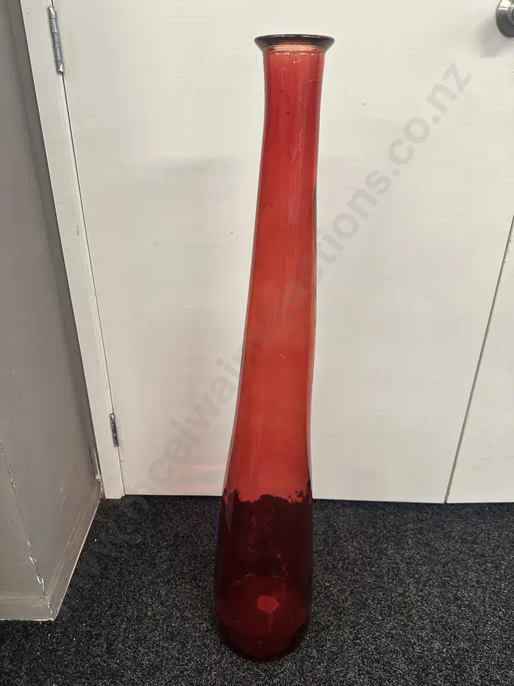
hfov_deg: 56.8
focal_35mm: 24
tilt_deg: -26.7
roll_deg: -1.0
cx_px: 257
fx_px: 475
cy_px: 343
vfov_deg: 71.6
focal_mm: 6.86
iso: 200
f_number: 1.78
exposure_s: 1/100
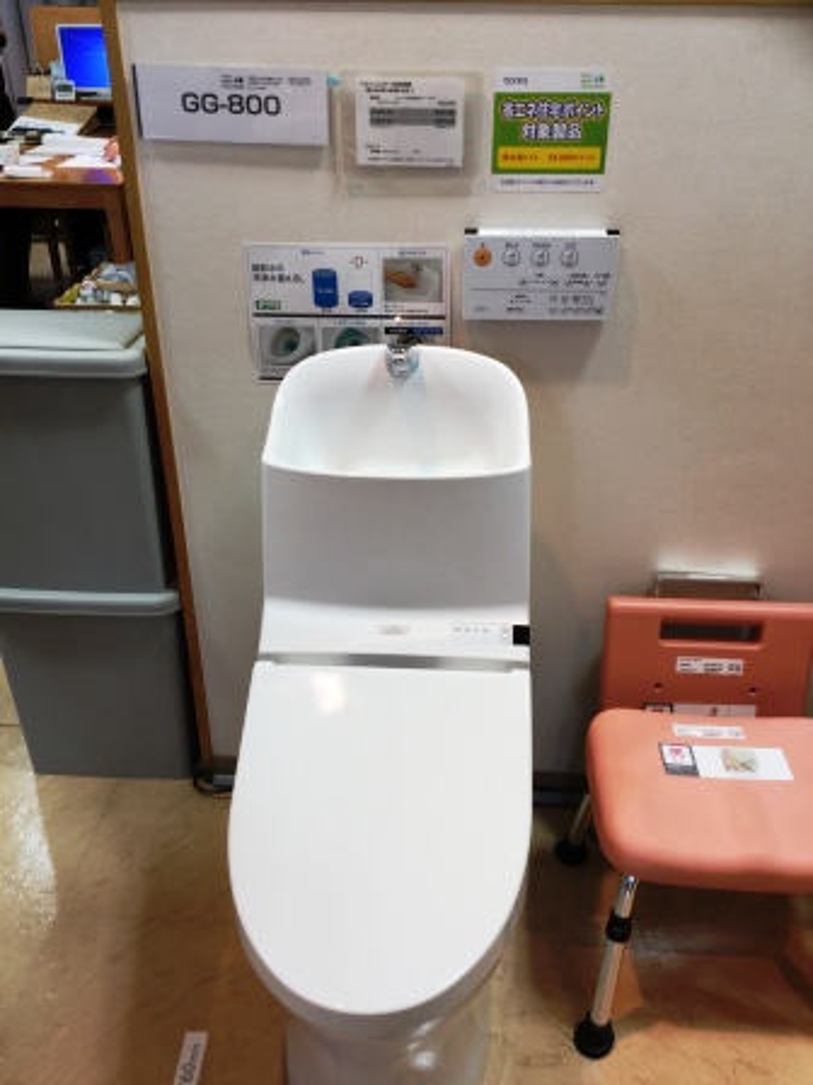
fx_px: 971
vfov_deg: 58.4
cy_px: 542
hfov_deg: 45.4
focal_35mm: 31
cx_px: 406
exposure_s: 1/30
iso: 32
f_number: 2.4
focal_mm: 3.3
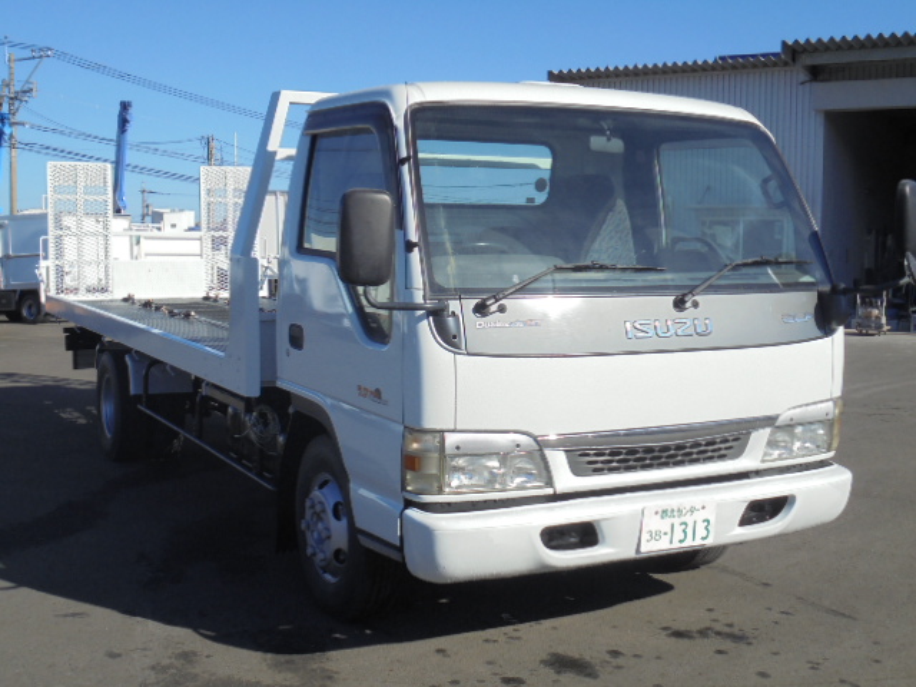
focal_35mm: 43
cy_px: 344
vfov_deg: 33.6
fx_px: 1138
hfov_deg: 43.9
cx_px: 458
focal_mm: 7.8
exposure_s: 1/400
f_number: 4.5
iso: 100
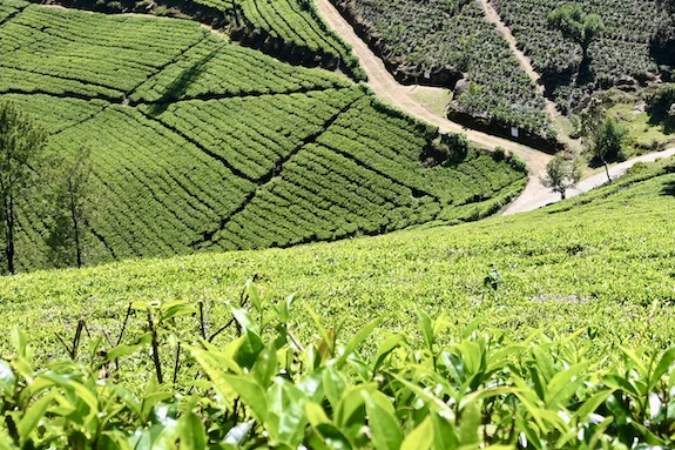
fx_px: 1314
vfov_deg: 18.6
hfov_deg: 27.3
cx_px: 667
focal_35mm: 70
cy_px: -50
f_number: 5.6
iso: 100
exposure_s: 1/250
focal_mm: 21
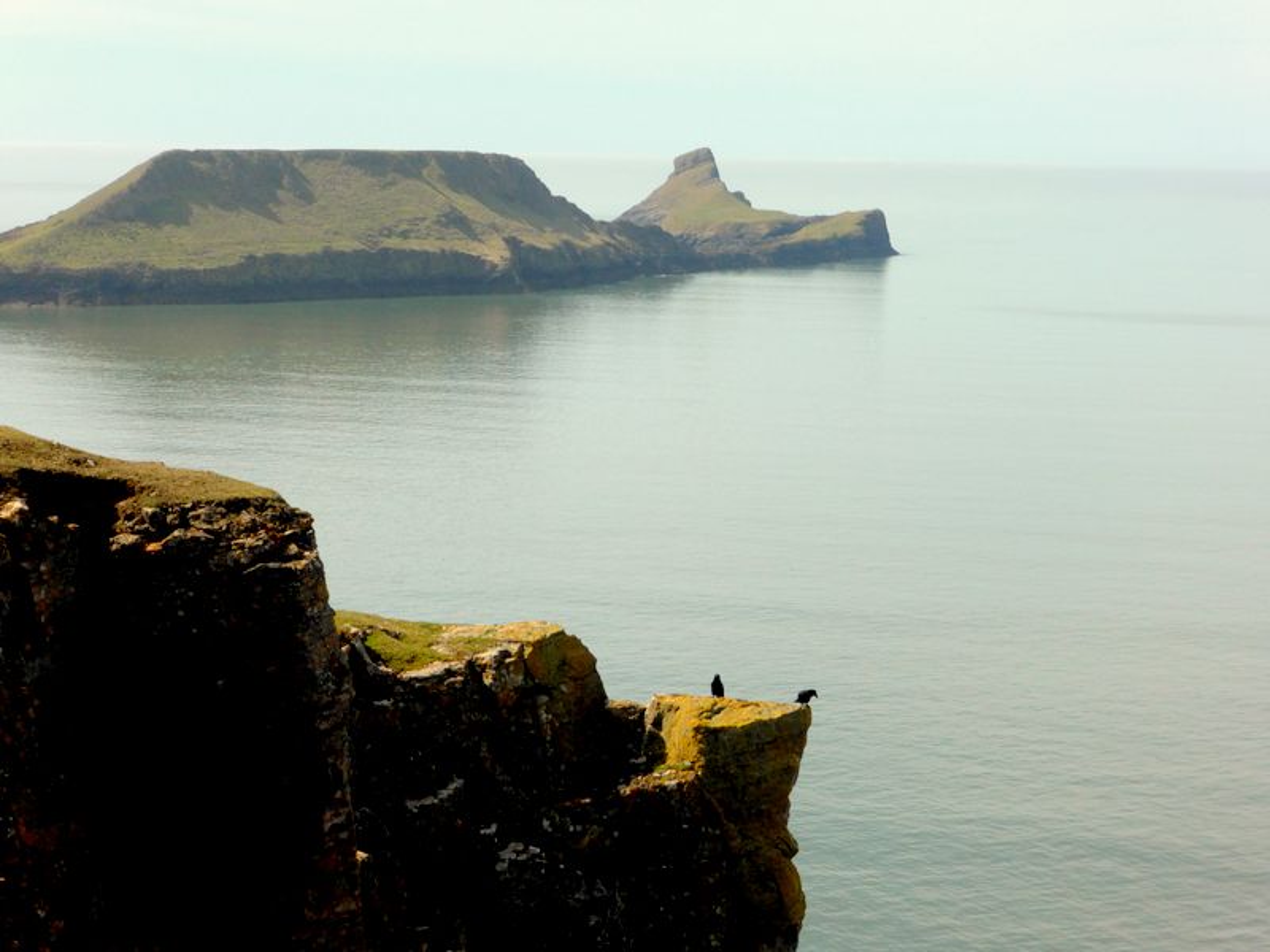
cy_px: 476
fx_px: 2898
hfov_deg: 24.7
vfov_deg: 18.7
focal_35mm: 79
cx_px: 635
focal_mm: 14.2
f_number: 5.1
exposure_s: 1/800
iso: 100
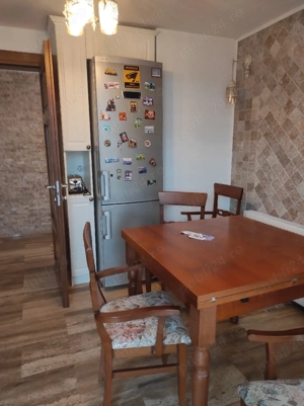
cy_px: 203
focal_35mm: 25
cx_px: 152
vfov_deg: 69.4
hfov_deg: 54.8
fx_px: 293
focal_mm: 5.43
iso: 180
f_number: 1.89
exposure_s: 1/33
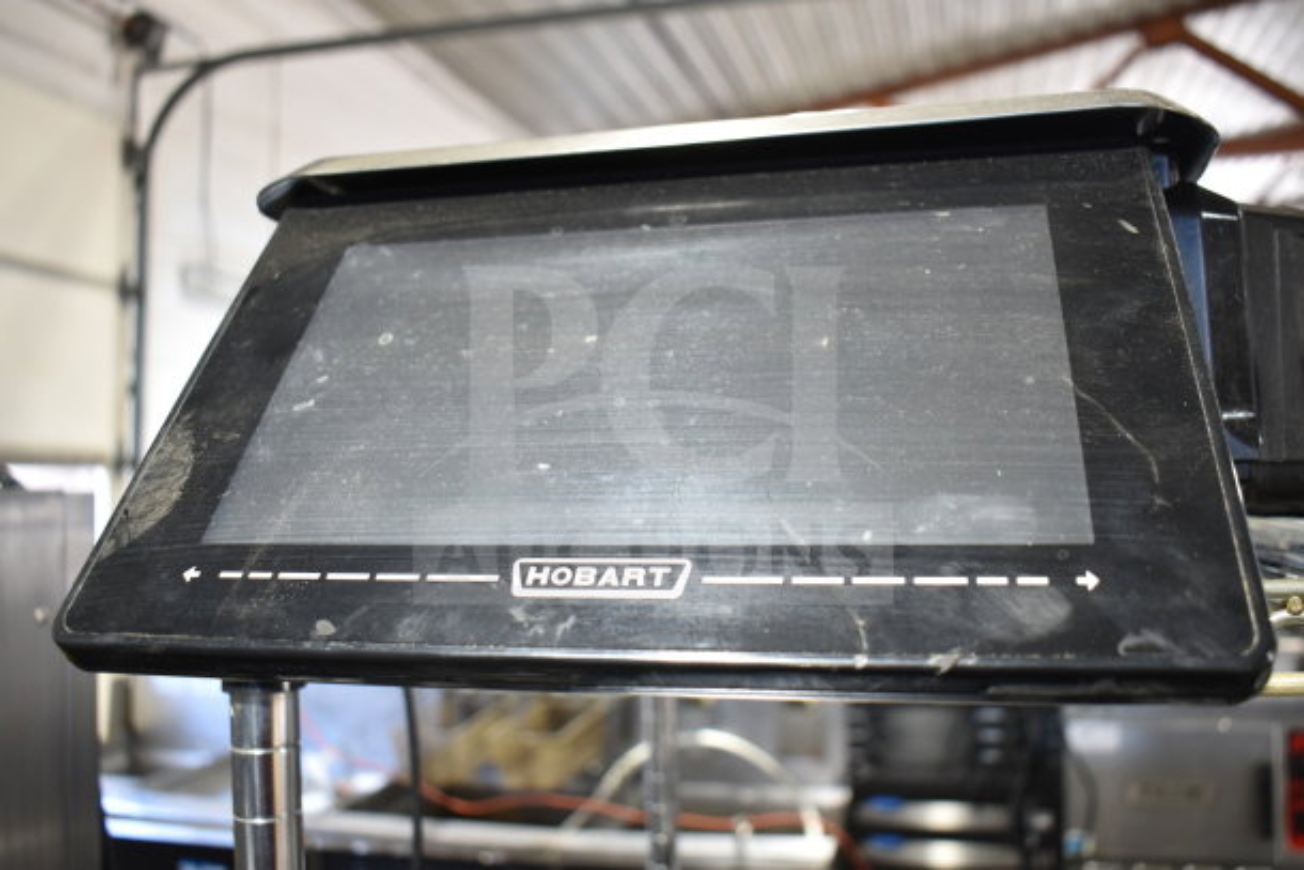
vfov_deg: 40.0
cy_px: 435
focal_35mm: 33
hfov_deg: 57.2
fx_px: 1196
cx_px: 652
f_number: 3.8
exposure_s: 1/30
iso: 560
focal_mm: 22
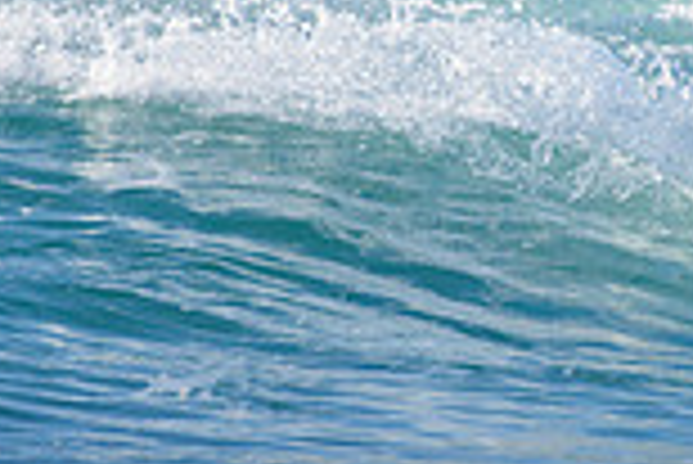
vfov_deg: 0.6
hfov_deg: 0.9
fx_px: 44489
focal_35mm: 2309
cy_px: 32
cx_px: 879
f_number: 5.6
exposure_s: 1/2000
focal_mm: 500
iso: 400
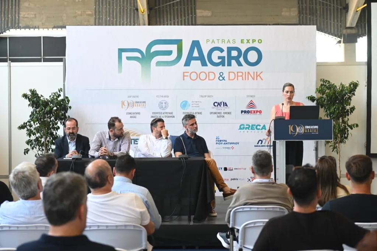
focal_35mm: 70
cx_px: 188
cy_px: 126
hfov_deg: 28.8
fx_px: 733
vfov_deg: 19.5
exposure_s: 1/320
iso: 800
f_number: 3.5
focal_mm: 70
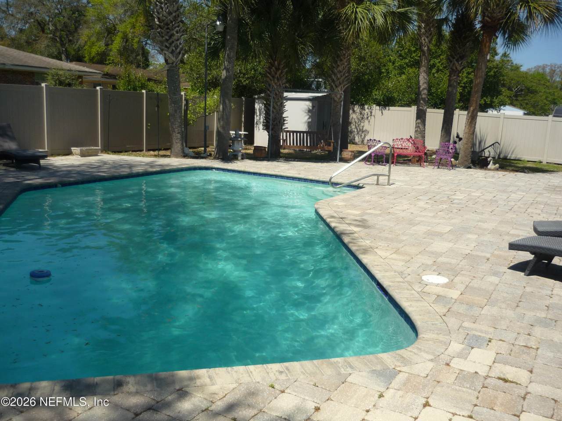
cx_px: 281
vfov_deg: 42.9
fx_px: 536
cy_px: 210
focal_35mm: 33
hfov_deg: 55.4
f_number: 8
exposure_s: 1/250
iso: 100
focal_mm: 5.5
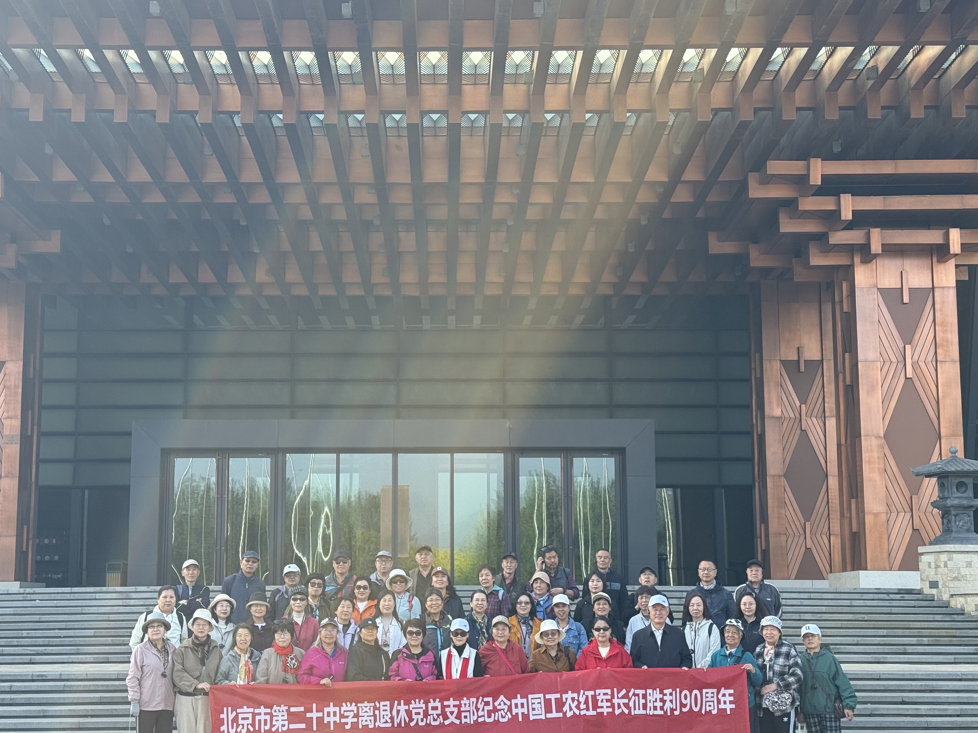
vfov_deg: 26.6
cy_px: 388
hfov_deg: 34.9
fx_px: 1554
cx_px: 441
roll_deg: +0.7
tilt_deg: +7.3
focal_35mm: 55
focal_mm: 6.76
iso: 100
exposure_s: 1/939
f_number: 1.78
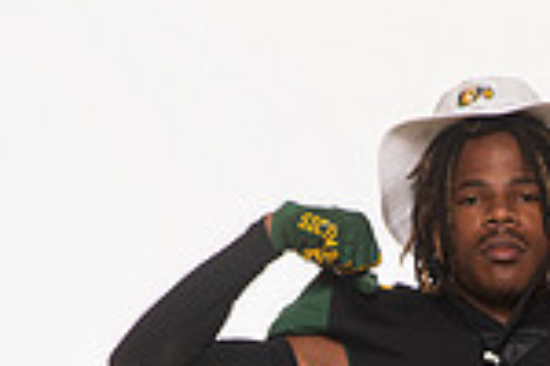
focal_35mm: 186
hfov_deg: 11.0
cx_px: 491
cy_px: 809
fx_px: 2841
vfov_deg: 7.0
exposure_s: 1/320
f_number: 7.1
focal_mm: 62
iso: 800
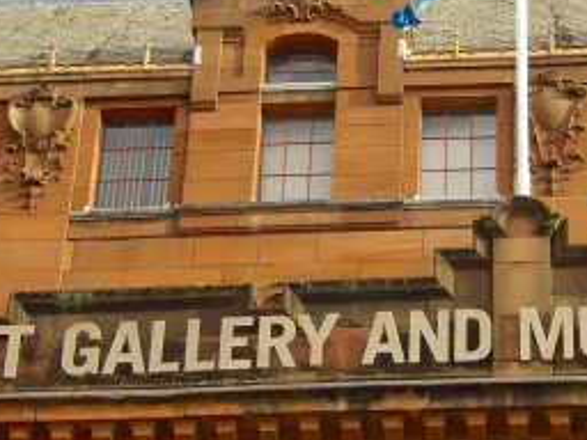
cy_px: 124
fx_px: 2255
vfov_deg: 11.1
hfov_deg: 14.8
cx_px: 422
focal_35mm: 133
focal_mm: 15.3
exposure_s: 1/107
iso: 100
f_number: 5.1
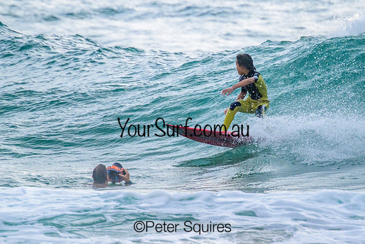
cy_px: 97
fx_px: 11161
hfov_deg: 1.9
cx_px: 235
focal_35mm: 1101
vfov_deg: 1.3
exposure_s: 1/2000
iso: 1800
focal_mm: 800
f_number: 11
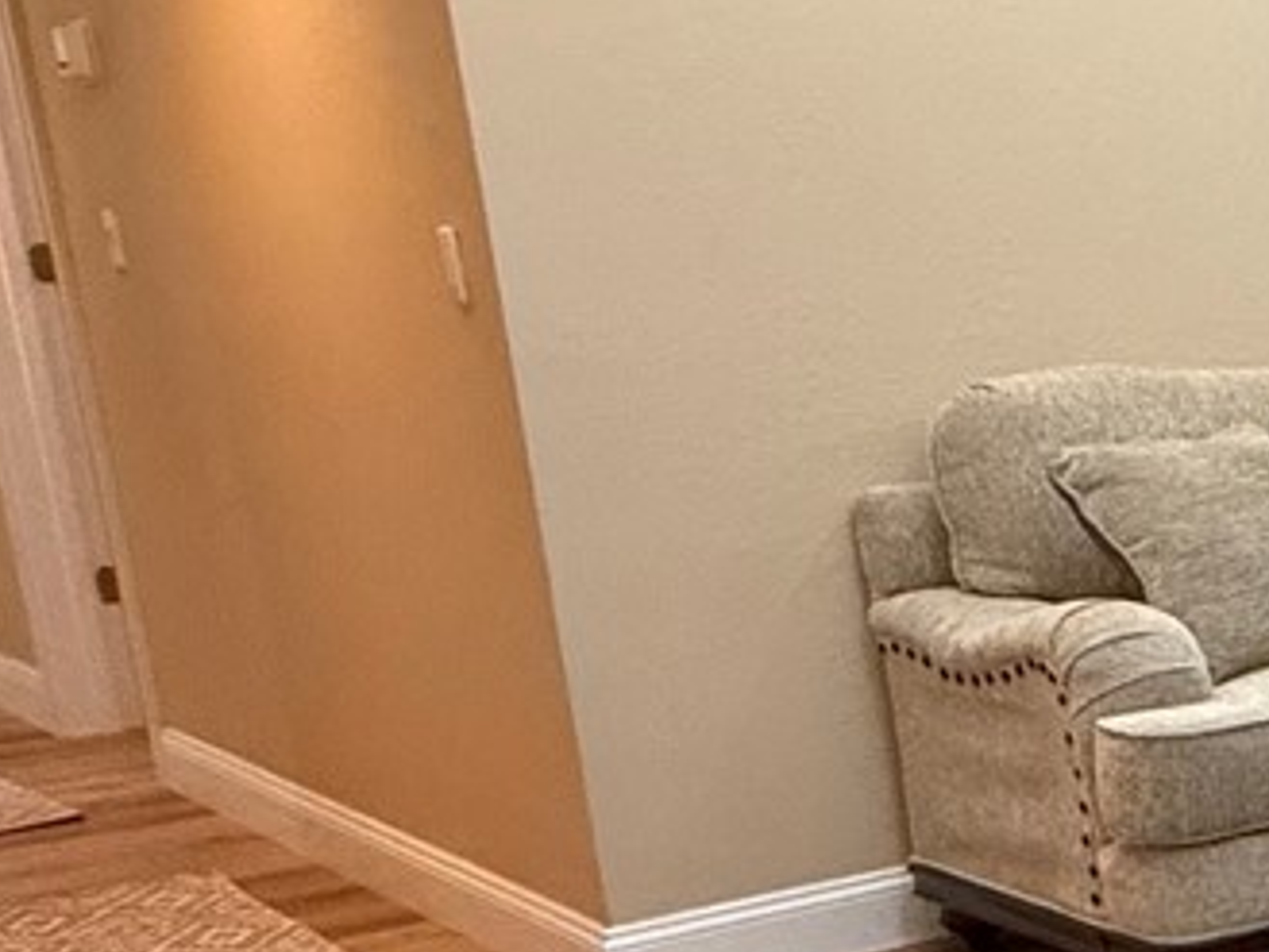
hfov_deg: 15.7
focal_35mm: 68
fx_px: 2494
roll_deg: +0.4
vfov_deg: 21.6
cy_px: 520
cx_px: 2962
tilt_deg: -9.2
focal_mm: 2.22
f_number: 2.2
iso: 250
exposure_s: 1/120
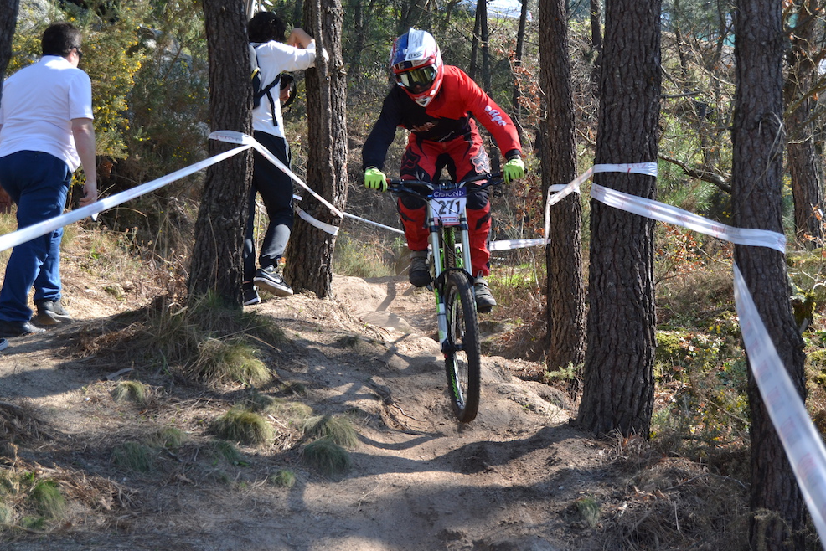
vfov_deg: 16.9
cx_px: 400
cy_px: 274
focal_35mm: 81
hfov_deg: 25.1
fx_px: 1859
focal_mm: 52
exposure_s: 1/500
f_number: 5.6
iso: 640
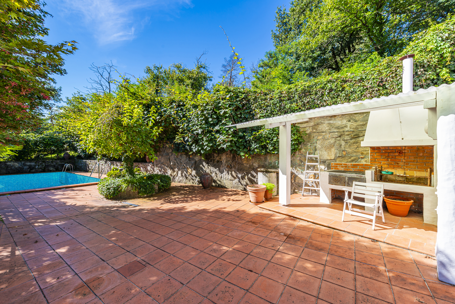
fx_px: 177
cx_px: 228
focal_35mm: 14
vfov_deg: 81.3
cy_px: 152
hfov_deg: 104.2
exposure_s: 1/60
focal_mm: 14
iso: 100
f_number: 9
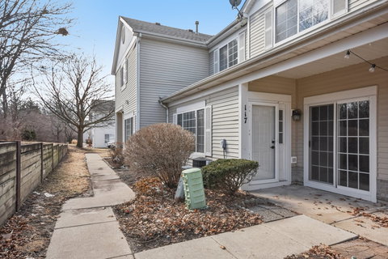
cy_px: 130
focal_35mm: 21
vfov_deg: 59.5
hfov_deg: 81.2
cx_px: 194
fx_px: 226
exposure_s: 1/400
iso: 400
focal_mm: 14
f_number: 8
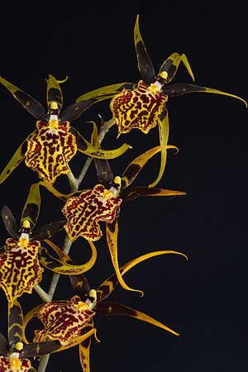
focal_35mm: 120
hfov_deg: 11.4
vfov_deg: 17.1
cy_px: 186
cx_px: 124
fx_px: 1240
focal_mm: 80
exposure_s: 1/4
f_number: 10
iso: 200
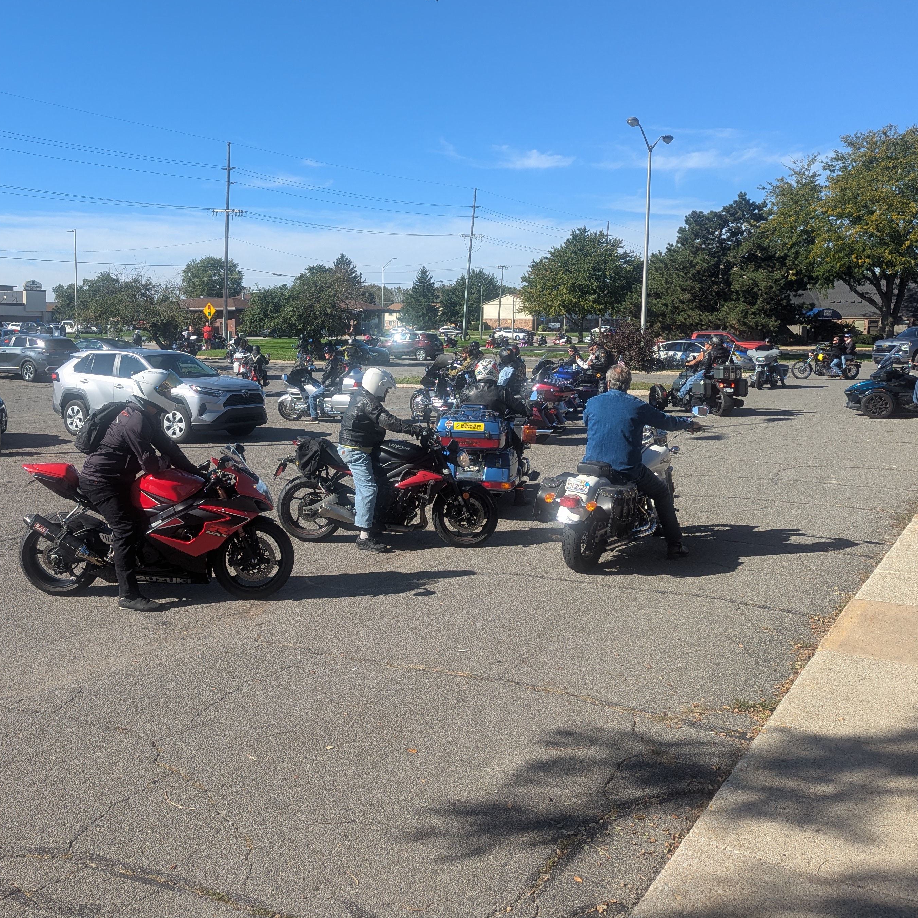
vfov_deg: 51.0
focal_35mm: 32
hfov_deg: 50.6
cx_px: 345
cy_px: 409
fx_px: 960
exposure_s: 1/1855
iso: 42
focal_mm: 6.81
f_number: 1.85
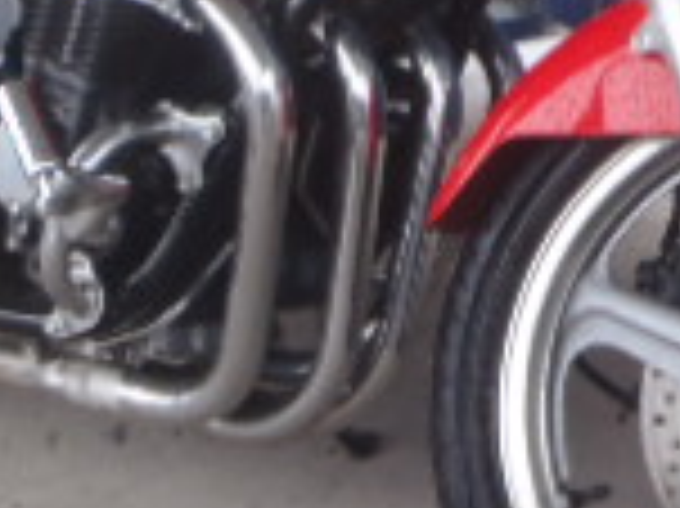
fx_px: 2336
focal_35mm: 119
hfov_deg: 16.5
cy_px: -139
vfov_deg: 12.1
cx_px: 423
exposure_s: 1/20
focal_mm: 5
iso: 100
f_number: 3.5
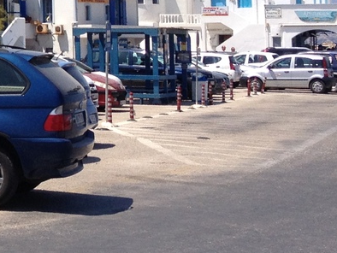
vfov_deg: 10.3
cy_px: -62
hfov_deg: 12.8
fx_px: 1383
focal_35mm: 142
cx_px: -249
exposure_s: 1/1842
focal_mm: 4.28
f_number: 2.4
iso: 50
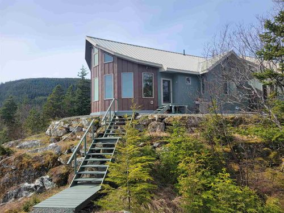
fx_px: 213
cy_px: 106
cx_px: 142
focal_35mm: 26
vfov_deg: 53.1
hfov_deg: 67.3
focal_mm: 5.4
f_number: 1.8
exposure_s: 1/2905
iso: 40
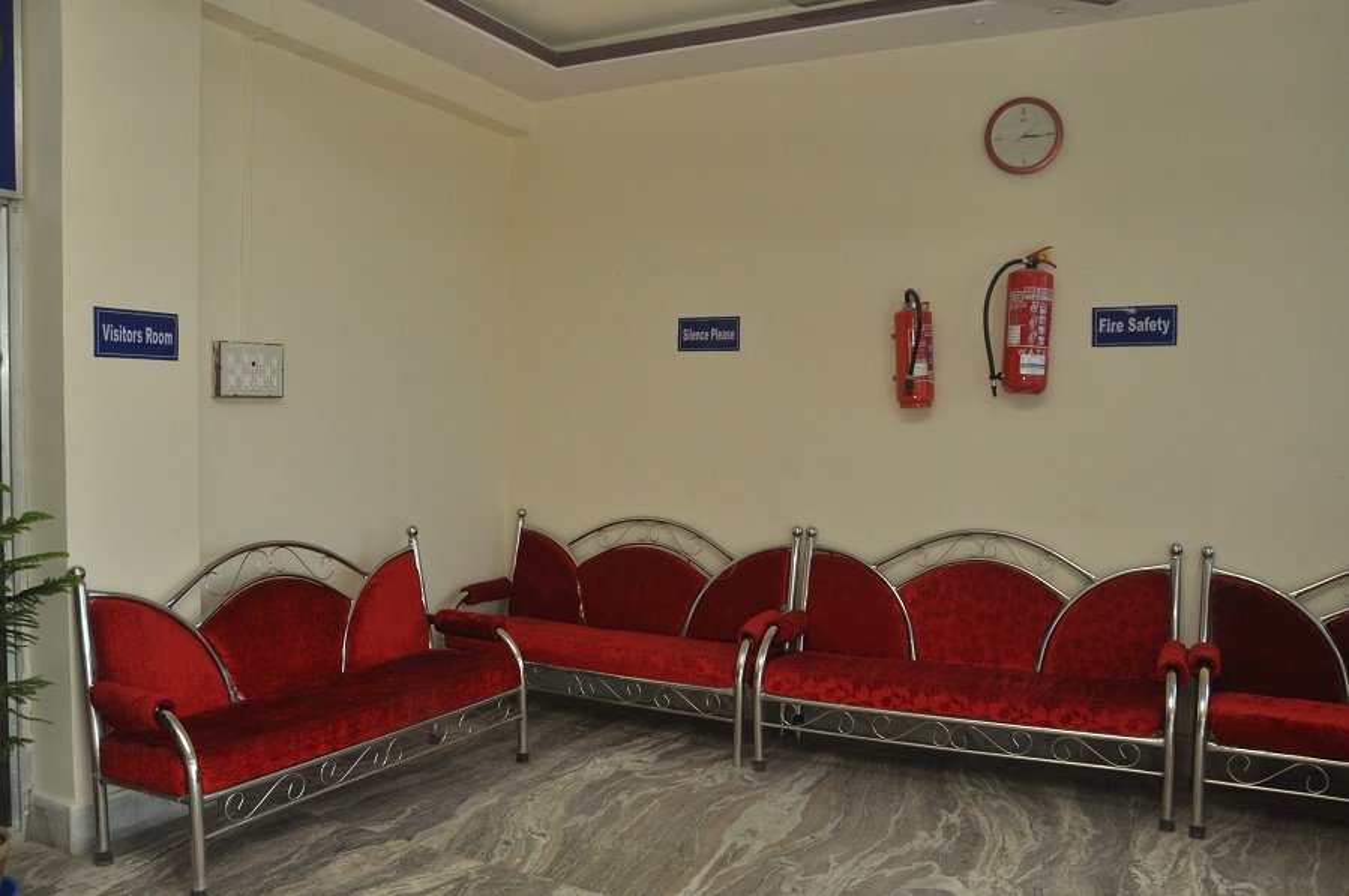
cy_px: 448
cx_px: 674
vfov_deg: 47.8
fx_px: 1010
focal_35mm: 27
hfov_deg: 67.4
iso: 400
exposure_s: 1/125
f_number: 10
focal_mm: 18
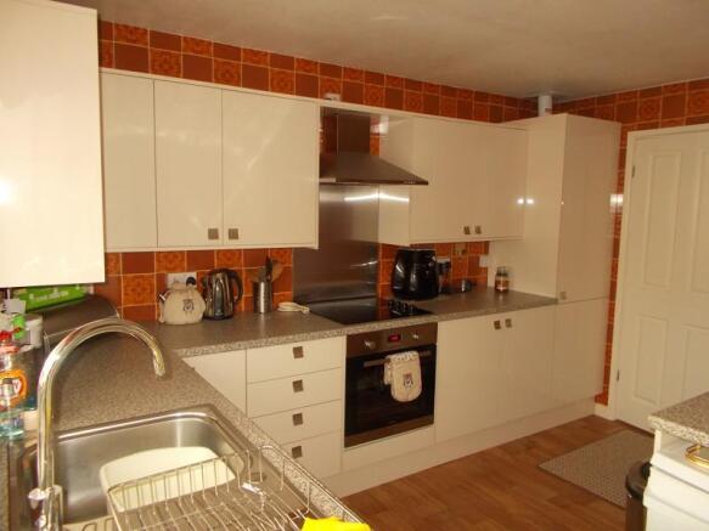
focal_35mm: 26
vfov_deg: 53.0
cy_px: 266
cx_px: 354
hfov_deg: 67.3
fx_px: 532
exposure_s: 1/25
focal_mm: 4.6
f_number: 3.2
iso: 200
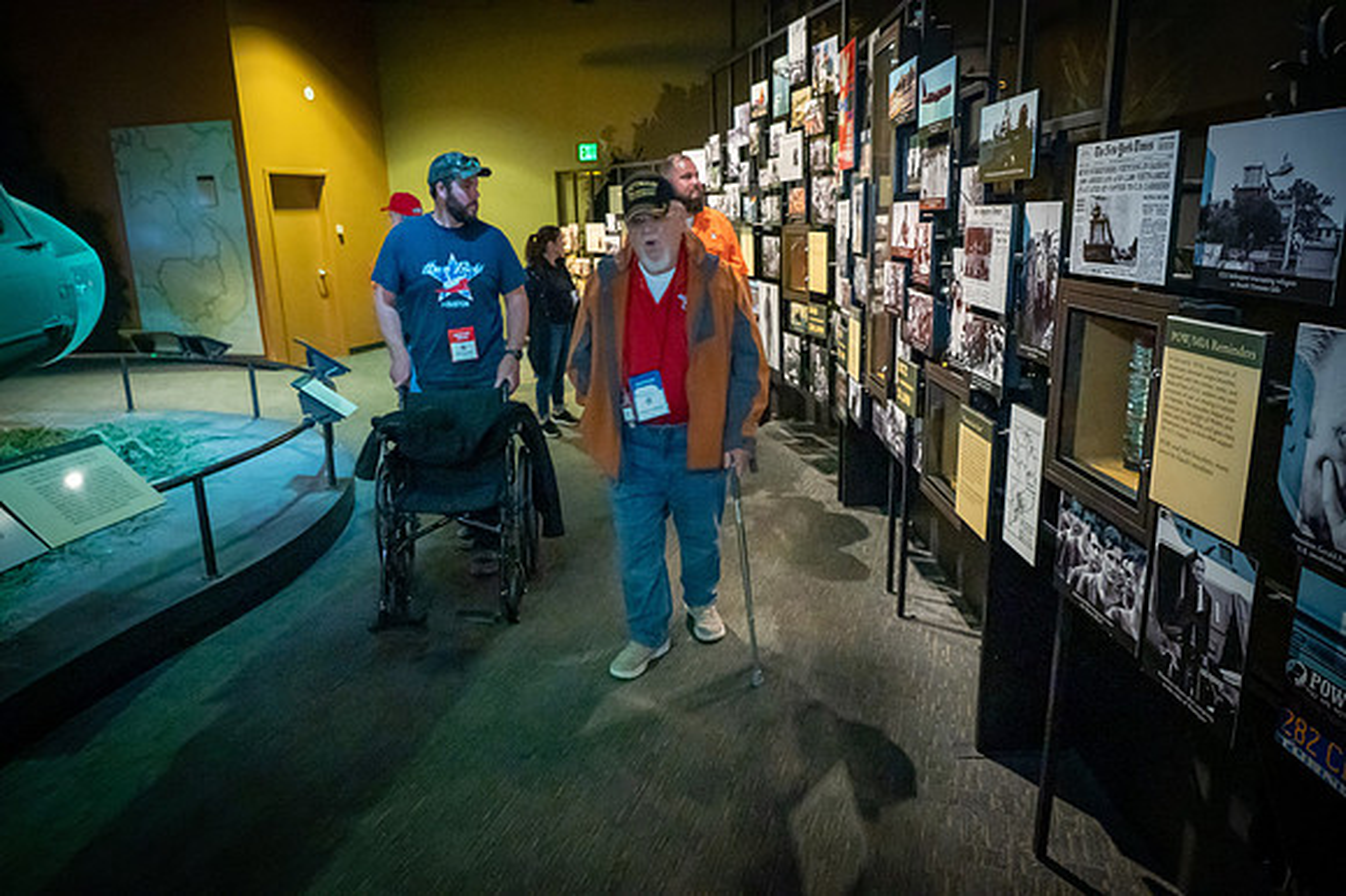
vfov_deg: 53.1
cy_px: 448
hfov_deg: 73.8
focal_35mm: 24
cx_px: 673
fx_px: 897
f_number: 5.6
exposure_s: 1/50
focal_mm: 24
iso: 12800
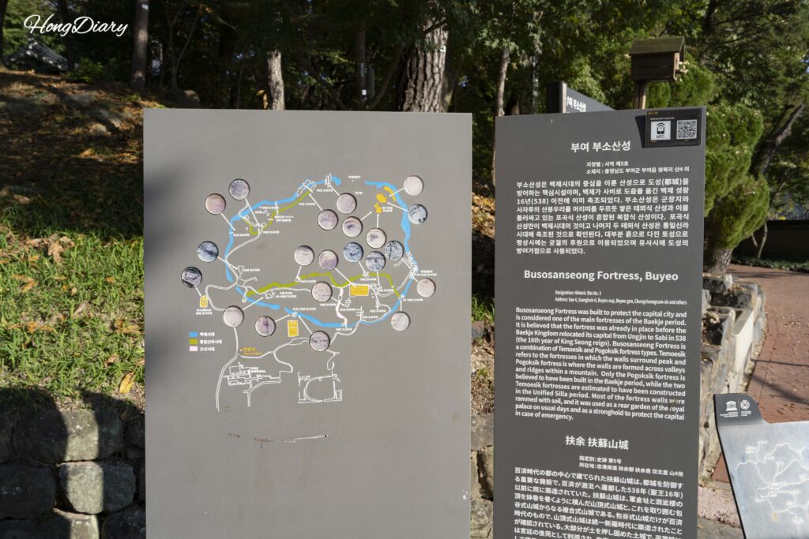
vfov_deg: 46.4
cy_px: 270
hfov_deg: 65.5
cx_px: 404
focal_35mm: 28
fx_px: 629
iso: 125
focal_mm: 28
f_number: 9
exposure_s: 1/160
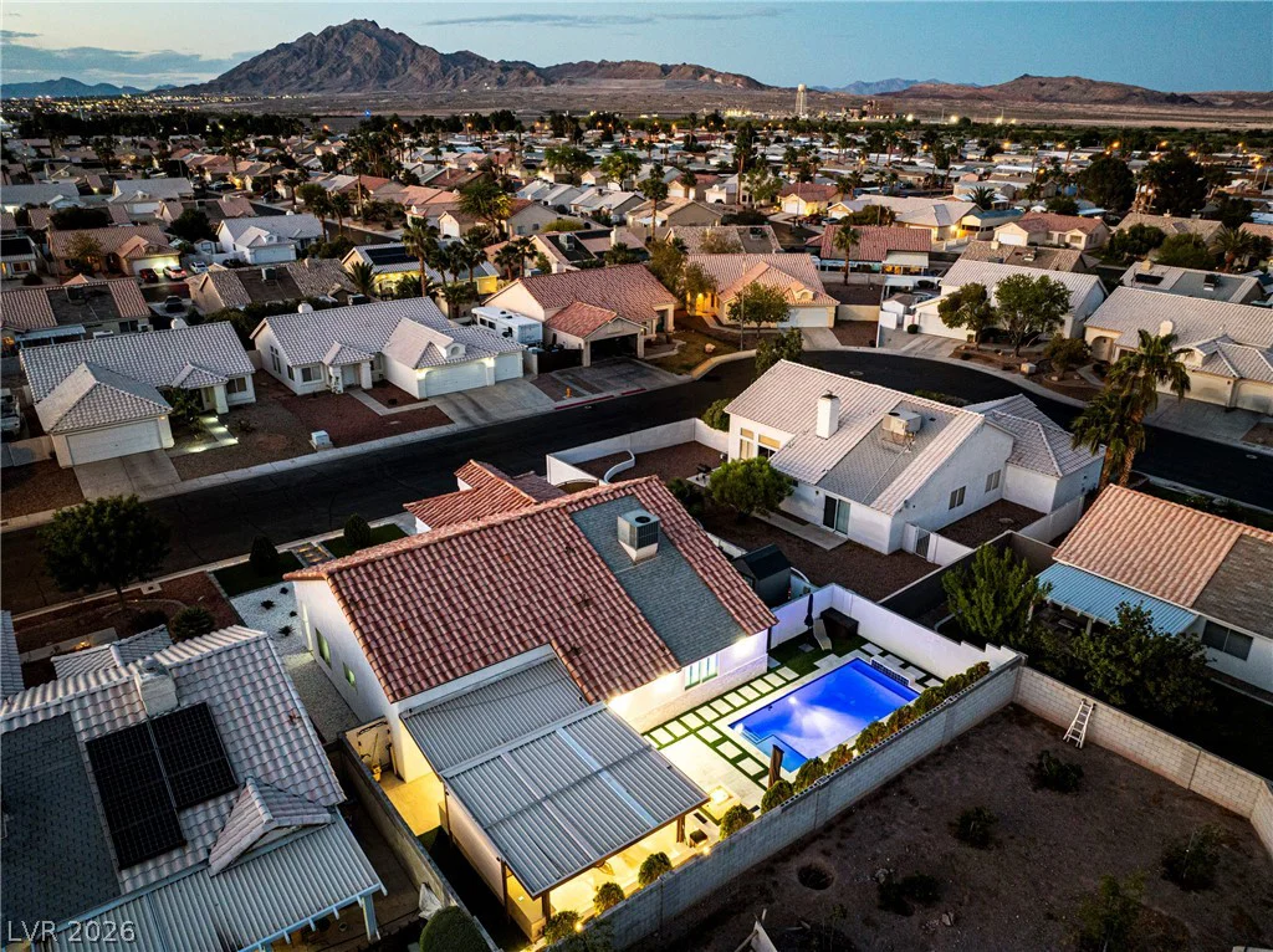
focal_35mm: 24
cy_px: 476
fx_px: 882
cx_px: 636
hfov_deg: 71.6
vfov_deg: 56.7
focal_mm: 12.29
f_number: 2.8
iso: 460
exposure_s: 1/13
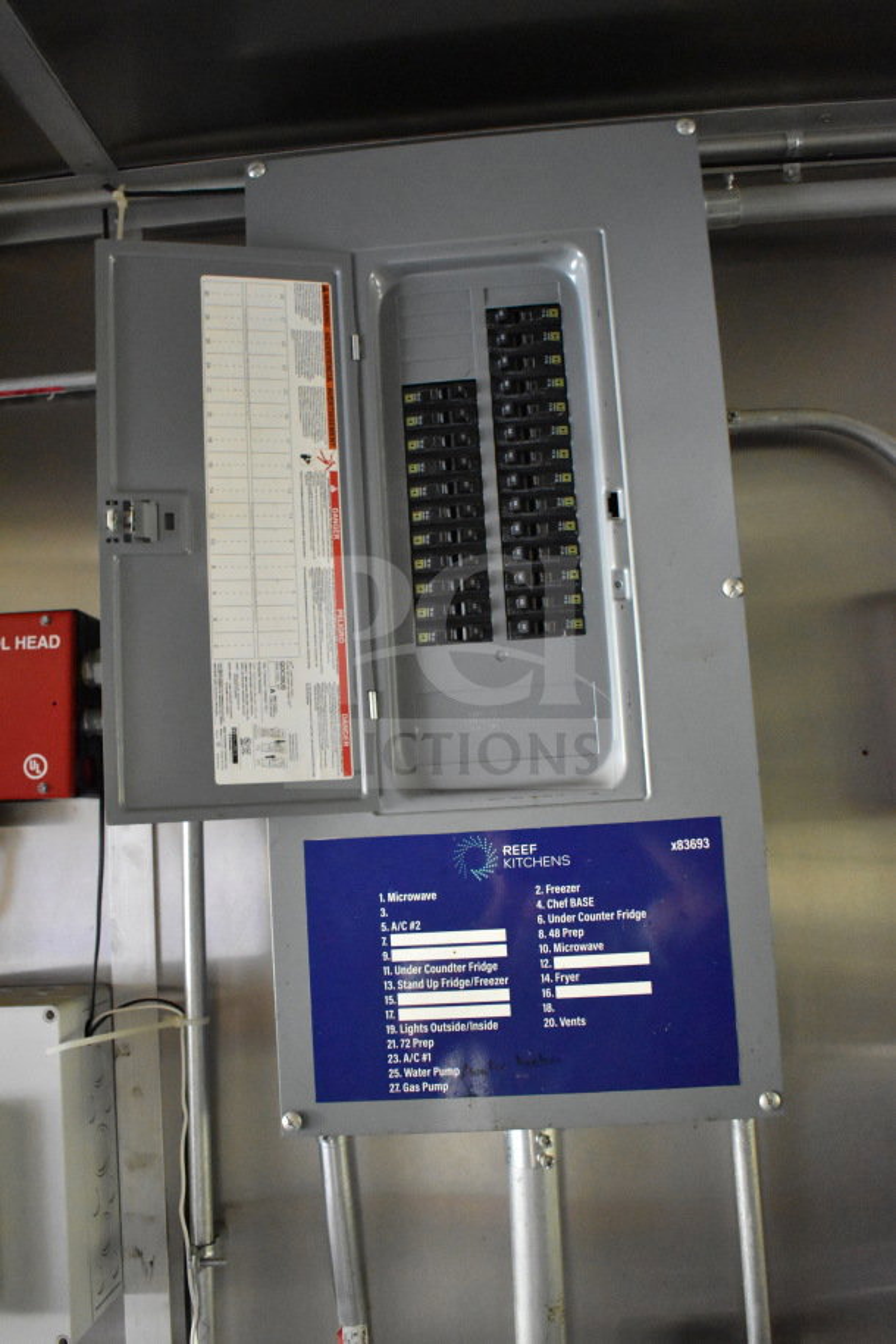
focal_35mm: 30
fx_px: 1120
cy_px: 672
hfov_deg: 43.6
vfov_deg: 61.9
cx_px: 448
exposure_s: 1/40
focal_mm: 20
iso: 6400
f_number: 3.8
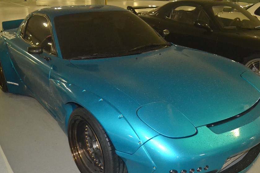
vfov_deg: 39.8
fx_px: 238
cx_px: 129
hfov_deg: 57.2
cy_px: 103
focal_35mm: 33
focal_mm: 18
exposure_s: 1/60
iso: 3200
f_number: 3.5
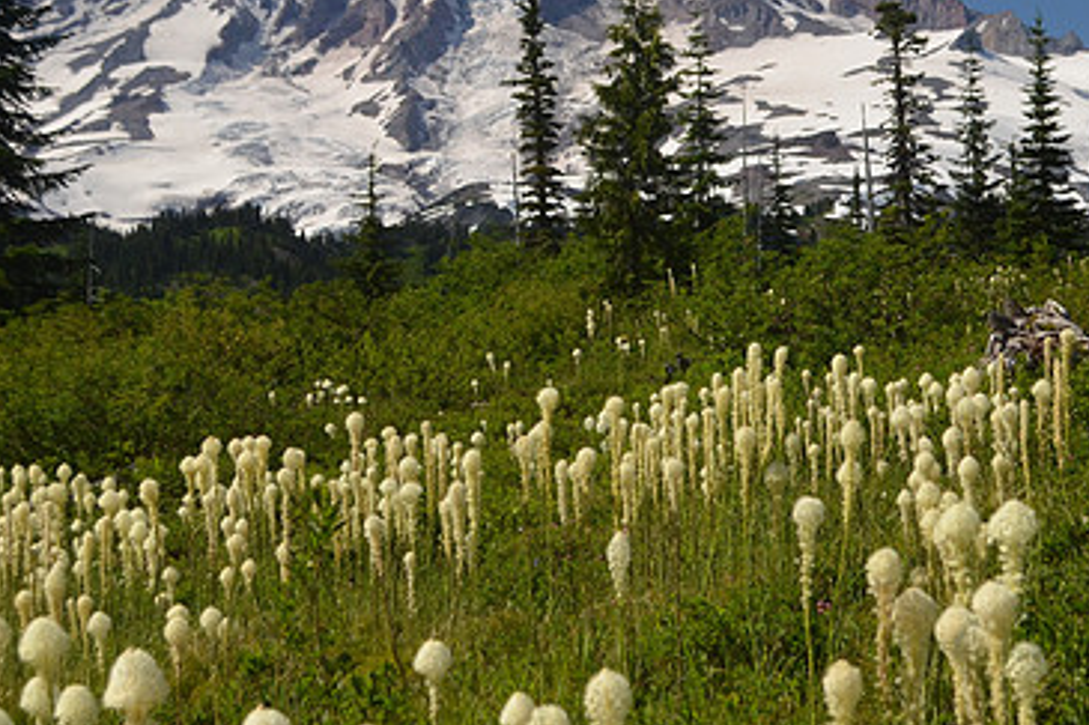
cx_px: 826
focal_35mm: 62
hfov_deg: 31.8
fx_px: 1875
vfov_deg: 21.9
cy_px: 309
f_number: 5
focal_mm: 26
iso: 400
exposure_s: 1/1250
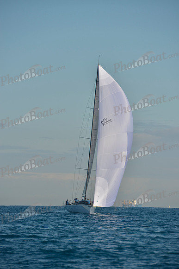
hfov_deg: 6.9
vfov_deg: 10.3
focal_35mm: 200
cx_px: 90
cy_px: 134
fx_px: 1491
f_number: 7.1
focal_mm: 200
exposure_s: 1/800
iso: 200
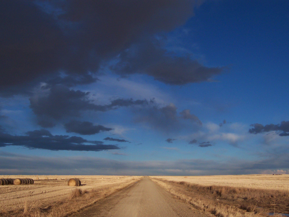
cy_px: 108
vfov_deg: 39.7
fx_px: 301
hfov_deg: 51.4
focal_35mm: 36
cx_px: 144
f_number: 5.6
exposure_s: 1/500
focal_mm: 5.6
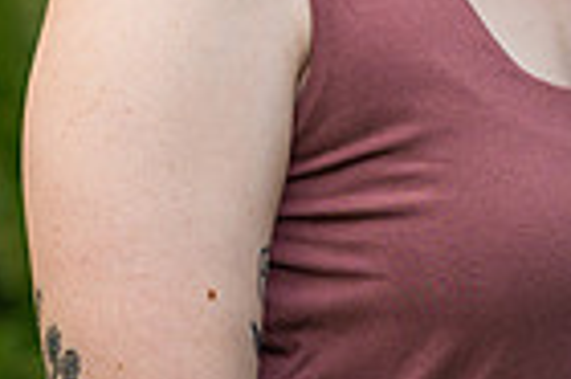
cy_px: -456
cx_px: 375
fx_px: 6606
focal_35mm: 417
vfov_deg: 3.3
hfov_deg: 4.9
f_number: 1.8
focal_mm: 85
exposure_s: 1/100
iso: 50
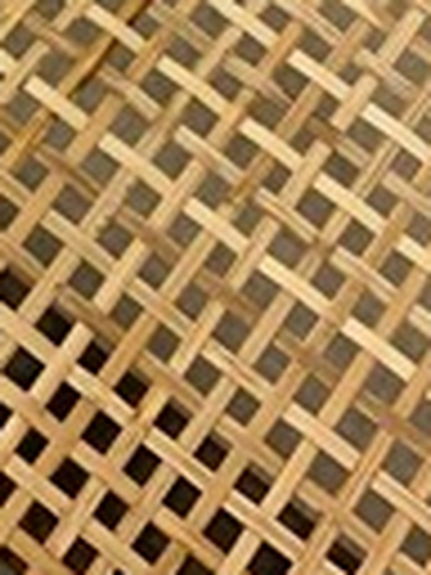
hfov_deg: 17.8
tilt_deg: -70.3
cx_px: 13
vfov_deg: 22.9
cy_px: -40
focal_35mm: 81
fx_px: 1345
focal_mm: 4.25
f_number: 1.8
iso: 250
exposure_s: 1/50
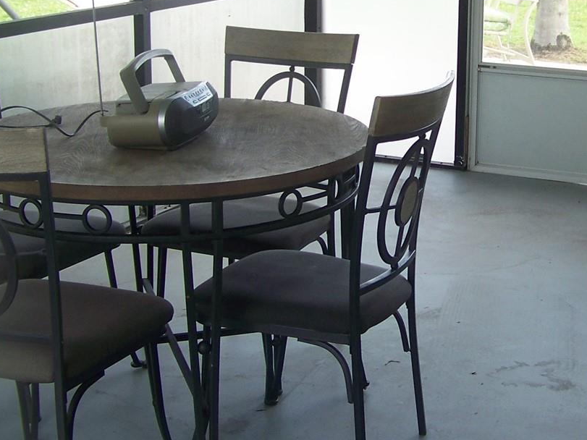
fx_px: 1204
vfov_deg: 20.6
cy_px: 134
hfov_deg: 27.1
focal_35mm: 71
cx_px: 431
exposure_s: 1/40
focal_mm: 5.85
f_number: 2.8
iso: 64
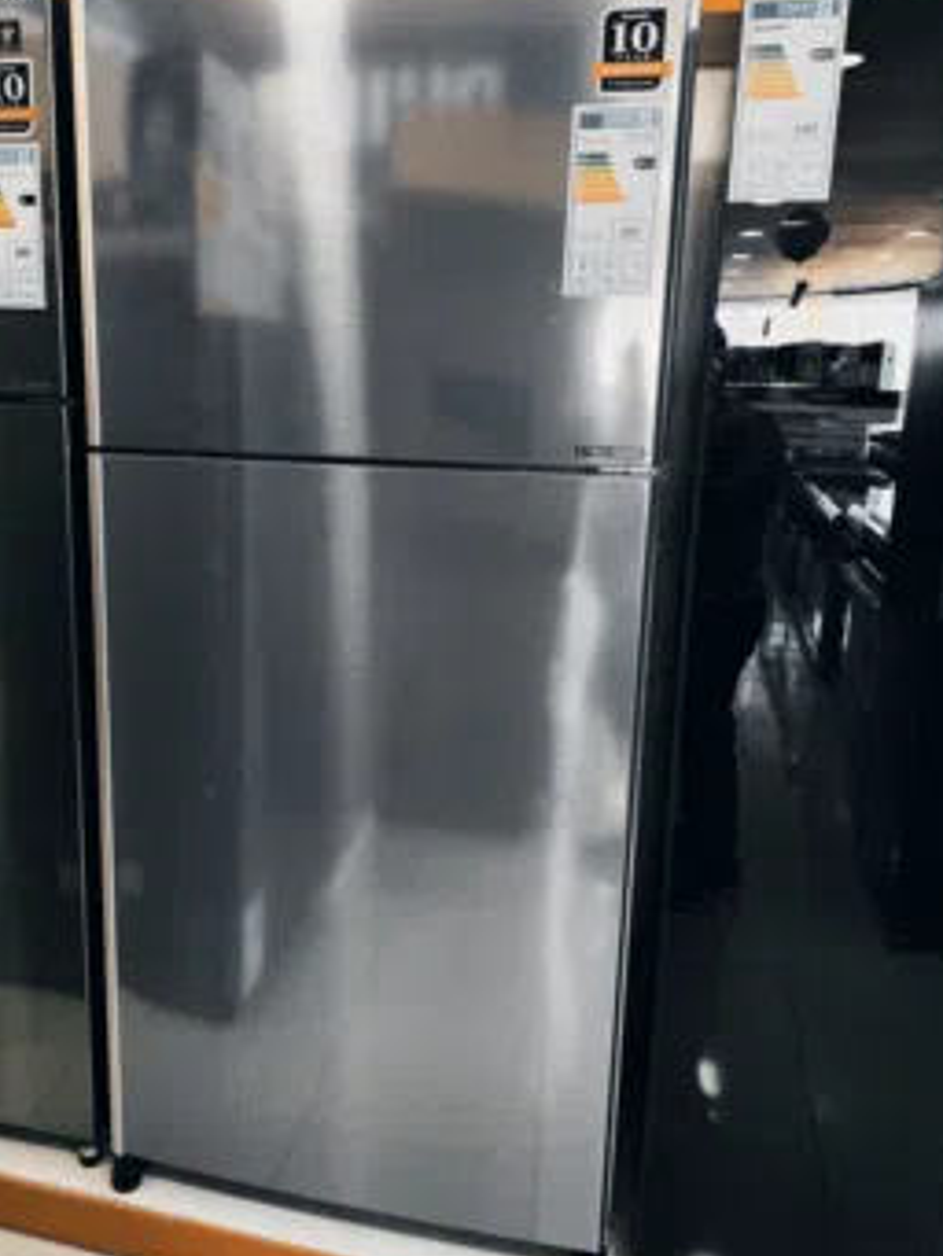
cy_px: 593
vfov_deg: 65.3
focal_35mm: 27
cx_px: 402
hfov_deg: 51.2
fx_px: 980
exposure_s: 1/25
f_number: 1.65
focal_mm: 6.14
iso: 250
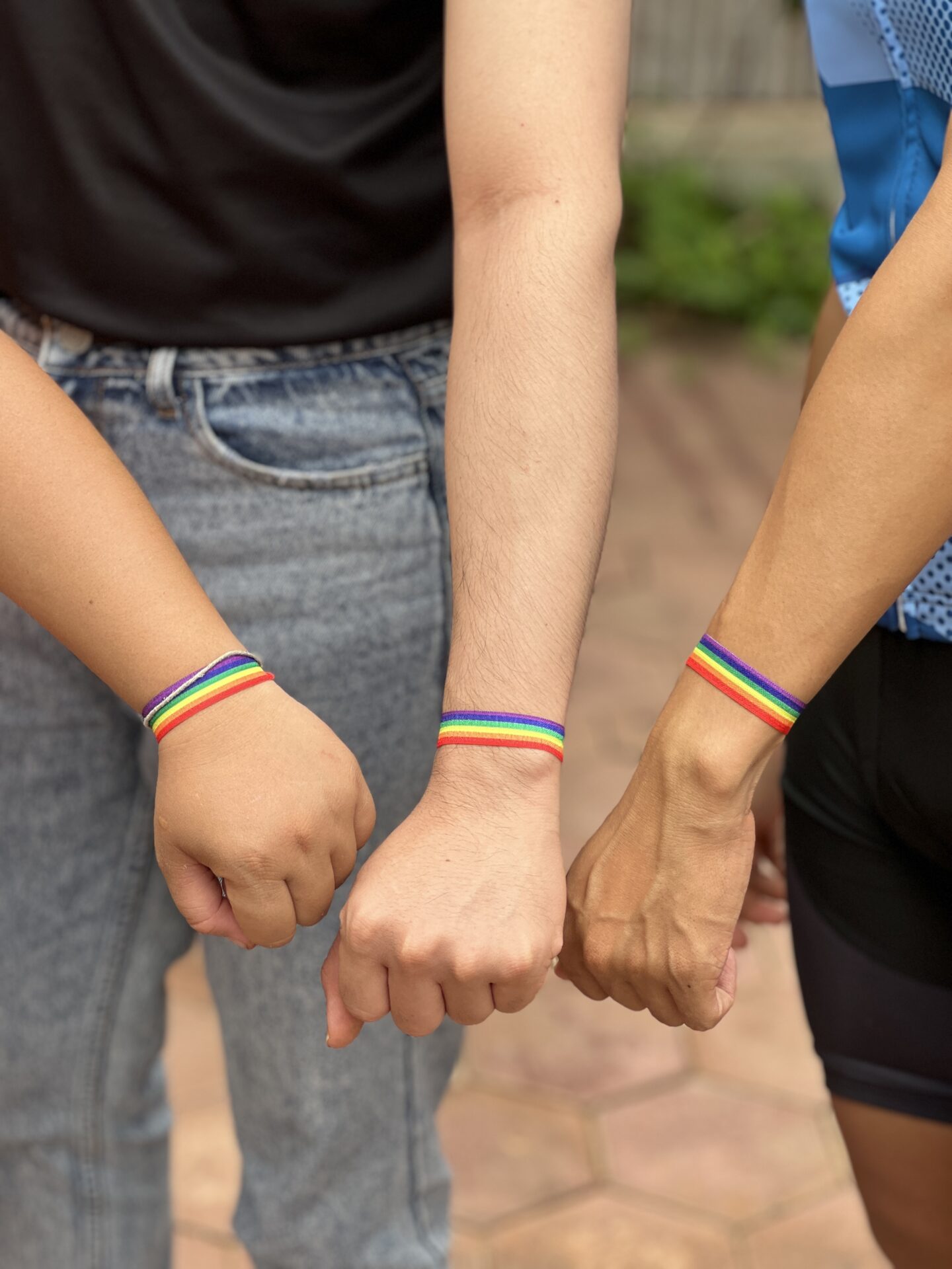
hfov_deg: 19.1
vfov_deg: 25.3
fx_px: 2824
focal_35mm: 77
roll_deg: -0.1
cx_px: 476
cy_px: 634
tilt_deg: -20.6
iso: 32
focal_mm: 9
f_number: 2.8
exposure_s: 1/121
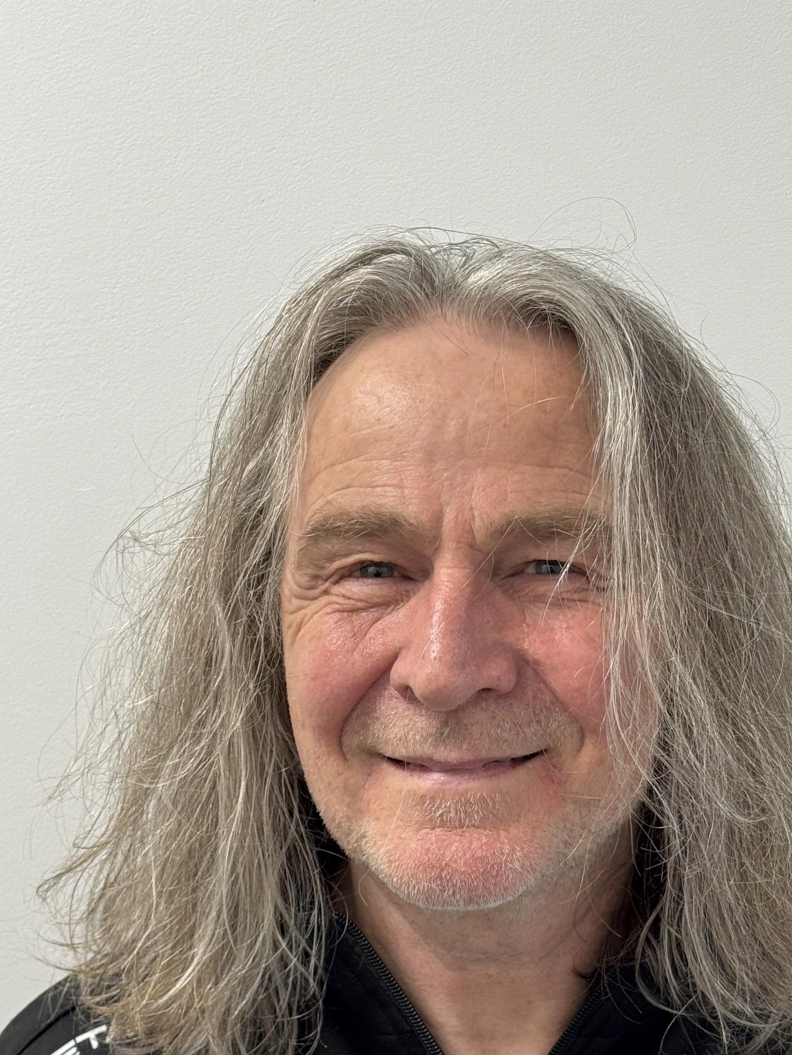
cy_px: 675
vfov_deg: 26.2
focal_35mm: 74
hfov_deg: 19.9
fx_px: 2257
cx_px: 460
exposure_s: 1/50
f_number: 1.78
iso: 64
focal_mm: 6.76
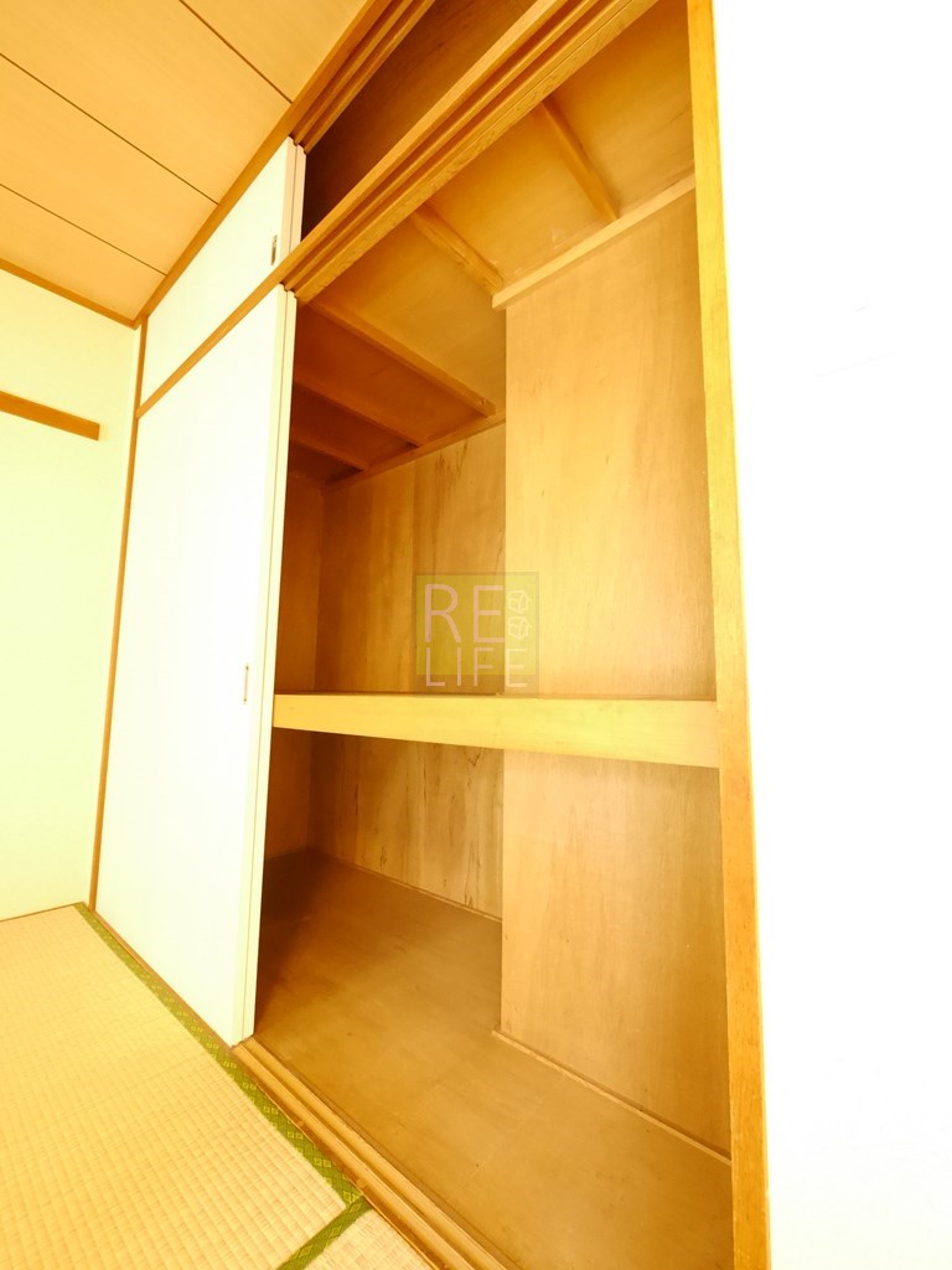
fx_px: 513
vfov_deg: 102.1
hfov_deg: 85.7
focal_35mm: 14
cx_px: 476
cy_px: 635
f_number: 5
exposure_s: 1/20
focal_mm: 7
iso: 3200
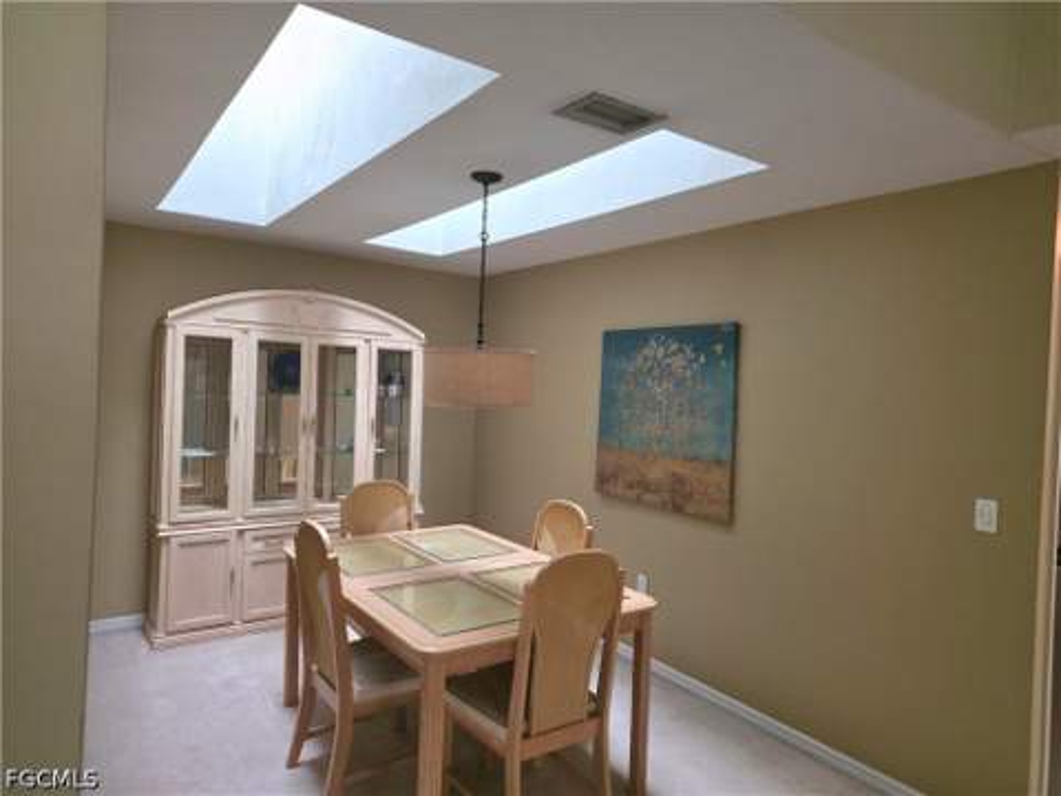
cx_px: 530
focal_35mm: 23
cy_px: 398
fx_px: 705
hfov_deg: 73.9
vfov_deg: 58.9
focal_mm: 6.25
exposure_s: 1/60.2
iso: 250
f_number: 1.7
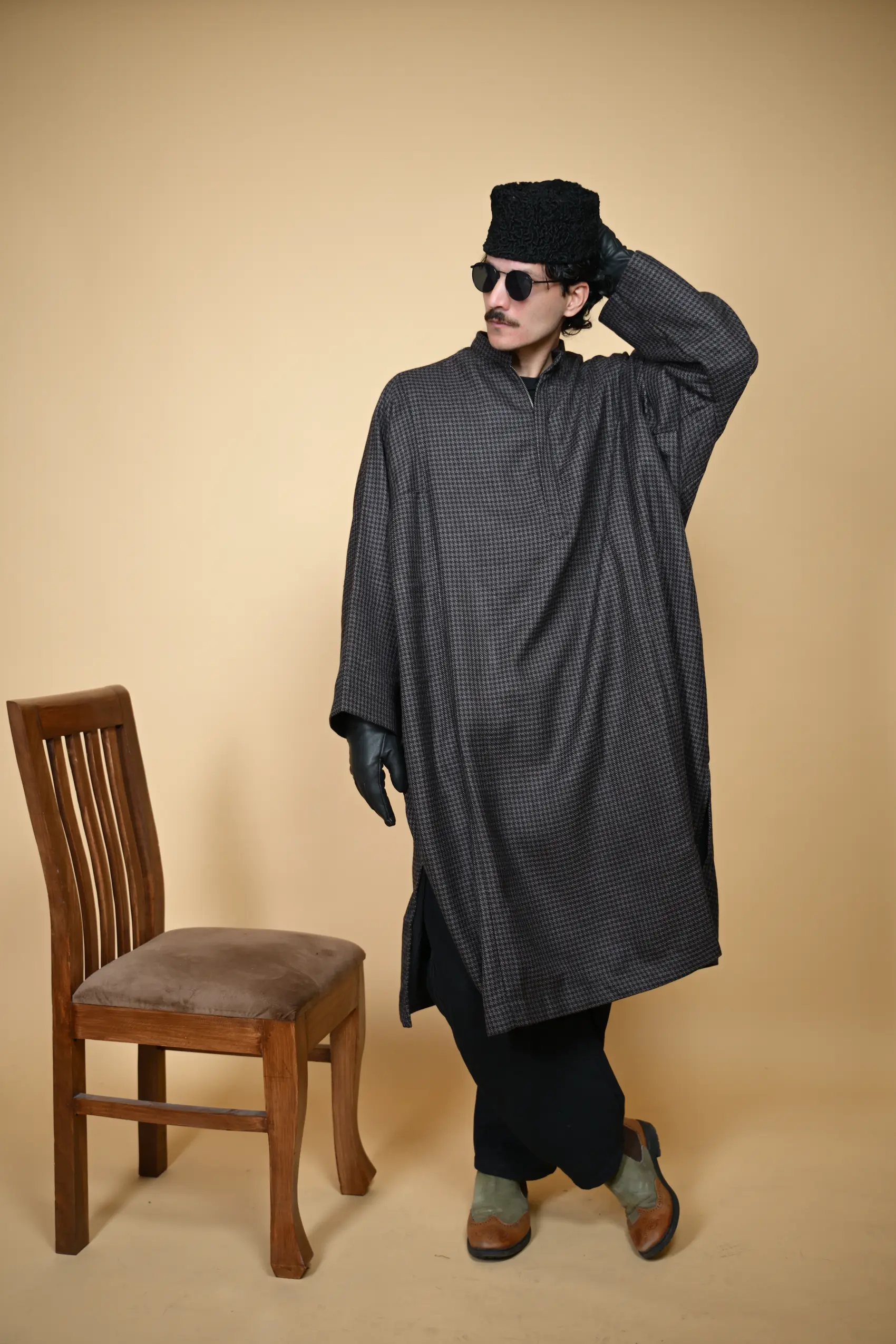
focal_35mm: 41
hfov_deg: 32.6
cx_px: 448
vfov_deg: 47.4
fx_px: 1531
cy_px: 672
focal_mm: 41
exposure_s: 1/200
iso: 100
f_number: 2.8
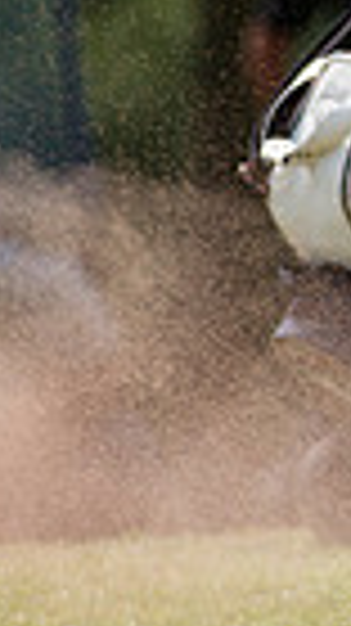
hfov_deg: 0.9
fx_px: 21781
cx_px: 1098
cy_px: -52
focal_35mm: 1314
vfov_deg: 1.6
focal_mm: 300
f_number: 4.5
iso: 400
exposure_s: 1/2500
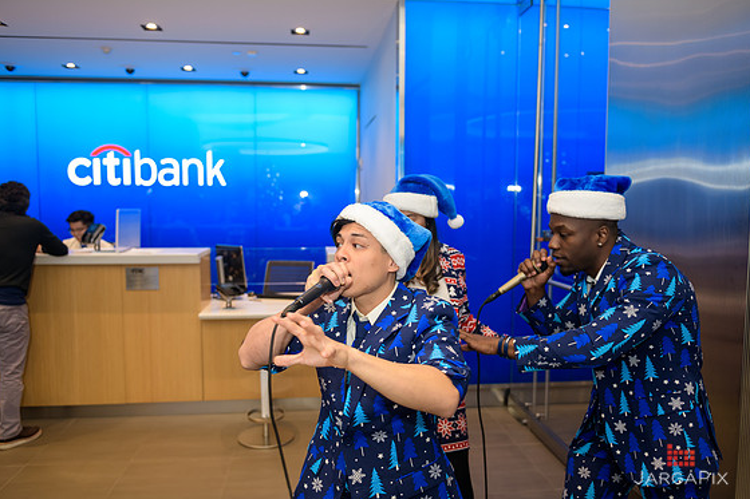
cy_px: 255
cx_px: 374
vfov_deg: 44.9
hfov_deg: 63.7
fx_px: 604
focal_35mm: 29
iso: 400
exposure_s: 1/125
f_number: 3.2
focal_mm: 28
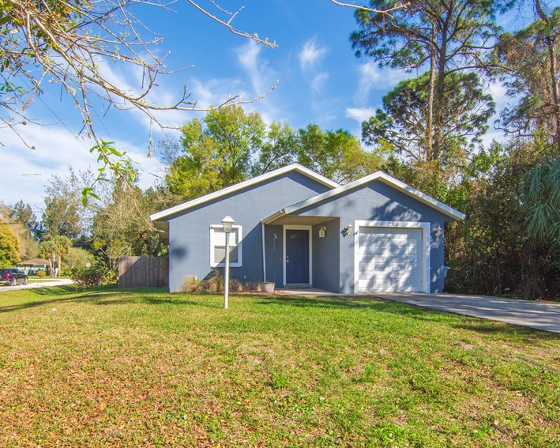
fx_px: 393
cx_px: 294
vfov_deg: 58.9
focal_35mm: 24
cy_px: 269
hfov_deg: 70.9
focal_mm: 11
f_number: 13
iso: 320
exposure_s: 1/250
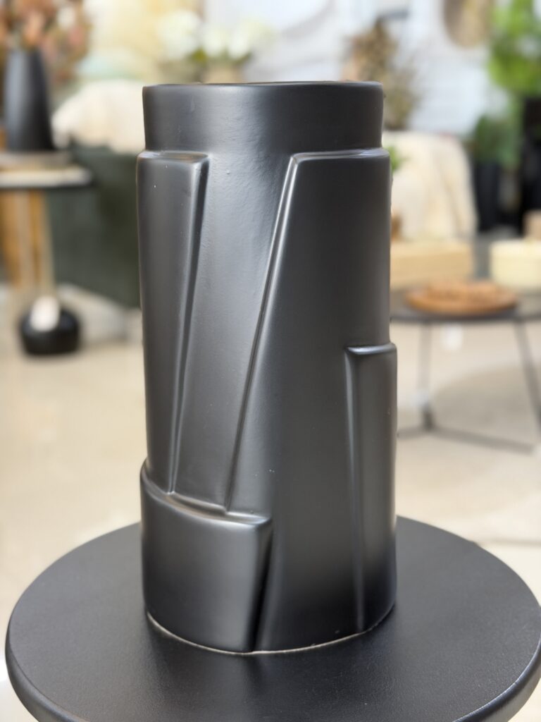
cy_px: 361
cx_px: 270
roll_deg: -0.1
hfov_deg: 30.3
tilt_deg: -14.6
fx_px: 1000
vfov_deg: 39.7
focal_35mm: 48
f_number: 1.78
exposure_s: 1/60
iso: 200
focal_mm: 6.76
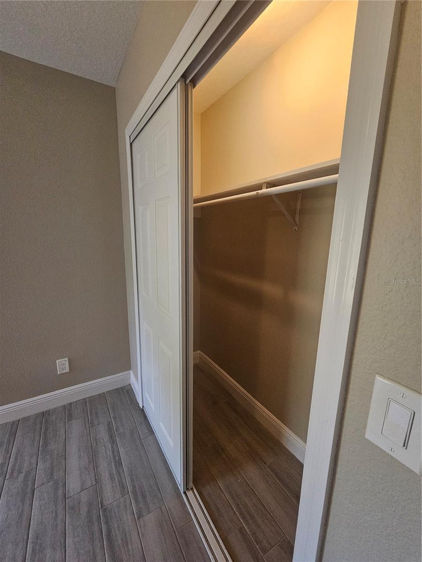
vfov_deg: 106.2
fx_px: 211
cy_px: 281
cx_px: 211
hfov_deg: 89.9
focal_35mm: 13
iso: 250
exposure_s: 1/60
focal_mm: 2.2
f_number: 2.2
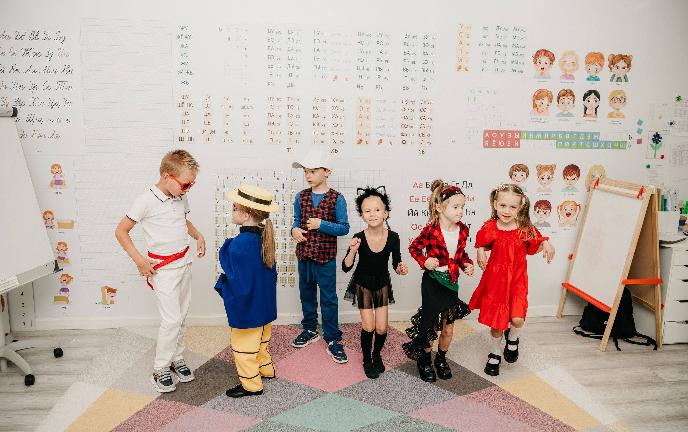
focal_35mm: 27
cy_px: 221
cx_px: 344
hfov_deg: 67.5
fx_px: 515
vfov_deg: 45.5
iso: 200
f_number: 4
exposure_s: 1/160
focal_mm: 26
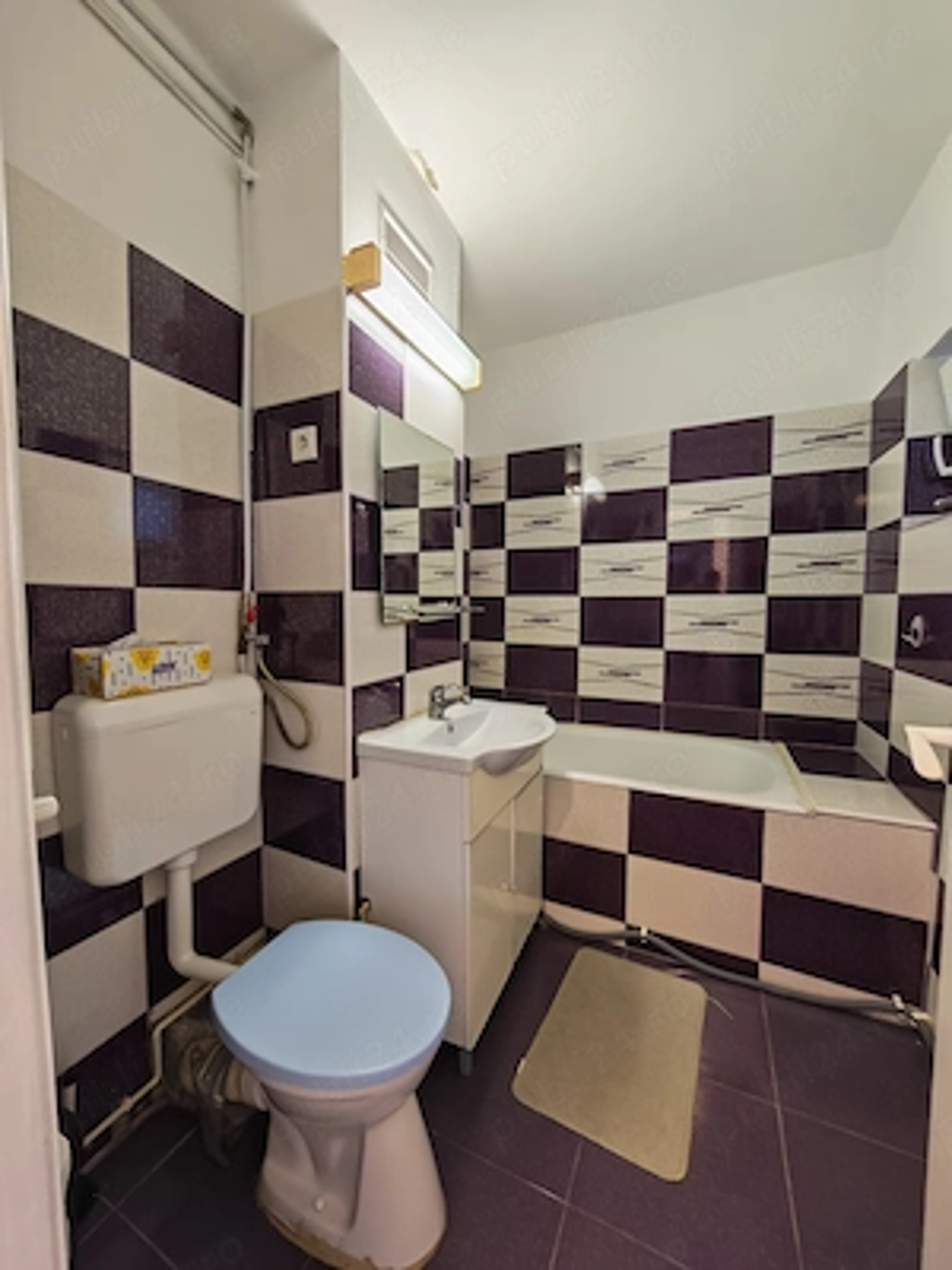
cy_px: 635
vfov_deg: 106.2
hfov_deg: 89.9
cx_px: 476
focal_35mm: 13
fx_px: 477
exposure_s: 1/33
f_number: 2
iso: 250
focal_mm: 1.82
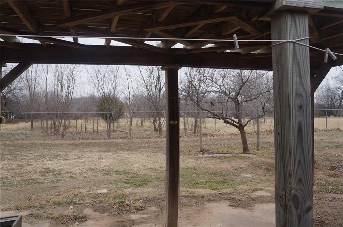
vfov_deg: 41.5
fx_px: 299
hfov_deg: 59.6
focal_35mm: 32
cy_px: 114
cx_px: 172
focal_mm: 21
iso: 200
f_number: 5.6
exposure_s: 1/320
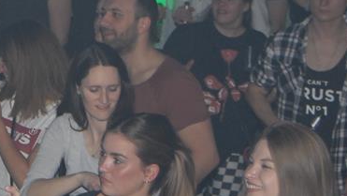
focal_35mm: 165
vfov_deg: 7.4
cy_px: 43
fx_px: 1519
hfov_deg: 12.6
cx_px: -123
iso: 400
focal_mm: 34
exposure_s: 1/60
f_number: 5.6
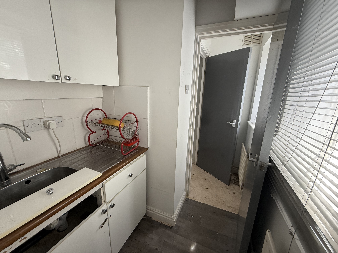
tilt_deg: -12.8
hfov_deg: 102.1
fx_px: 137
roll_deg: -1.8
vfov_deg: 85.7
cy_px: 126
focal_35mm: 14
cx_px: 169
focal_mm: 2.22
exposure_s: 1/99
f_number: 2.2
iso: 160
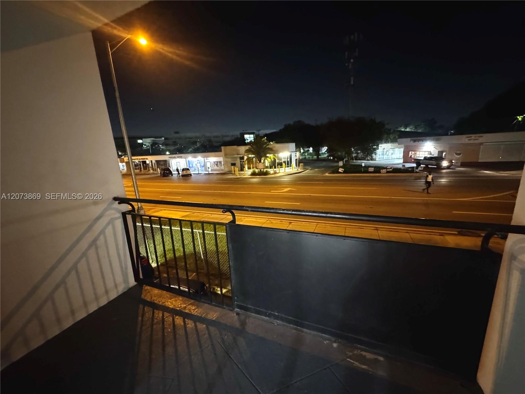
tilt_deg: -13.3
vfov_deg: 85.7
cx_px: 262
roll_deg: +3.5
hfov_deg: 102.1
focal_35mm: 14
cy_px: 197
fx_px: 212
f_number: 2.2
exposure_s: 1/24
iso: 2000
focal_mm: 2.22
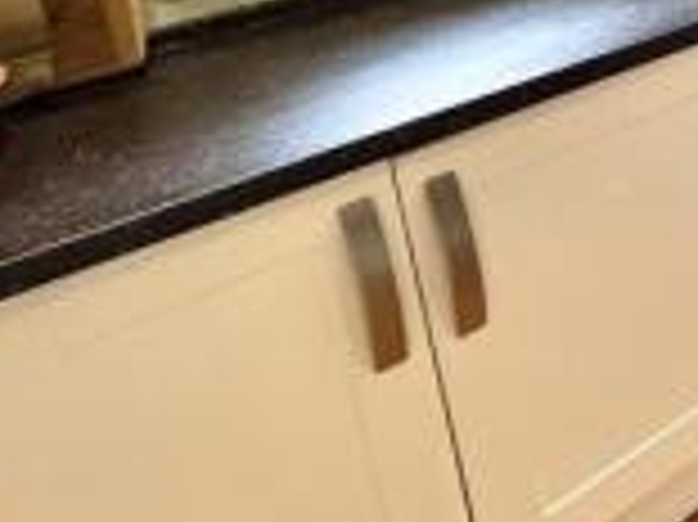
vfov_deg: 25.7
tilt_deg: -13.5
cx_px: 1191
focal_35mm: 49
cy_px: -146
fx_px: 987
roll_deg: +1.4
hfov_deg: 23.8
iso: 125
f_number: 1.8
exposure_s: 1/50
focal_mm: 1.57
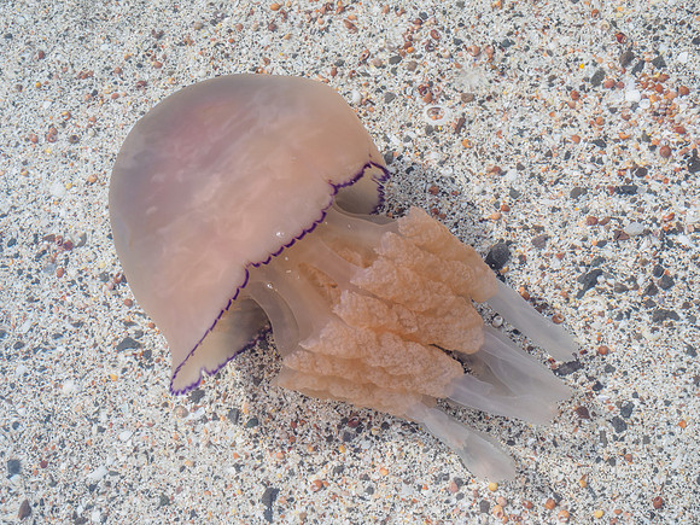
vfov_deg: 28.0
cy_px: 262
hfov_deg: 36.8
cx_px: 350
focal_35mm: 52
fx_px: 1052
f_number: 11
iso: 200
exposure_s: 1/50
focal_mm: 26
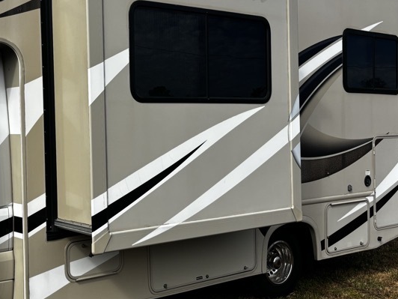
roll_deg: -0.6
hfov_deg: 36.8
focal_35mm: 50
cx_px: 78
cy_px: 144
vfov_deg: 29.1
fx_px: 575
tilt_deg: +1.5
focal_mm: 5.96
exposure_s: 1/3021
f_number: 1.6
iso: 50
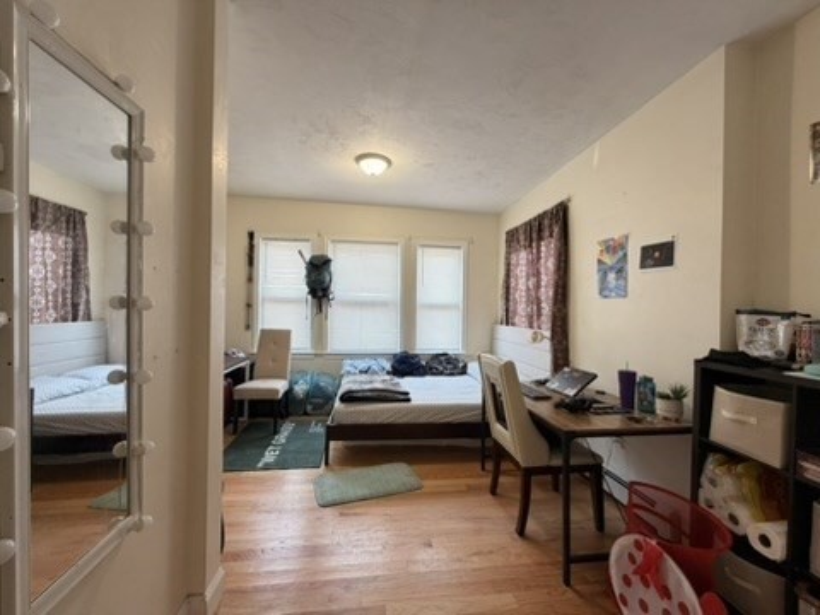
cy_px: 308
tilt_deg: -0.5
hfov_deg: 102.1
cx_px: 410
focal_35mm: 14
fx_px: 332
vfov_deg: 85.7
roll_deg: -1.6
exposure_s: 1/121
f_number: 2.2
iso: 250
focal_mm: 2.22
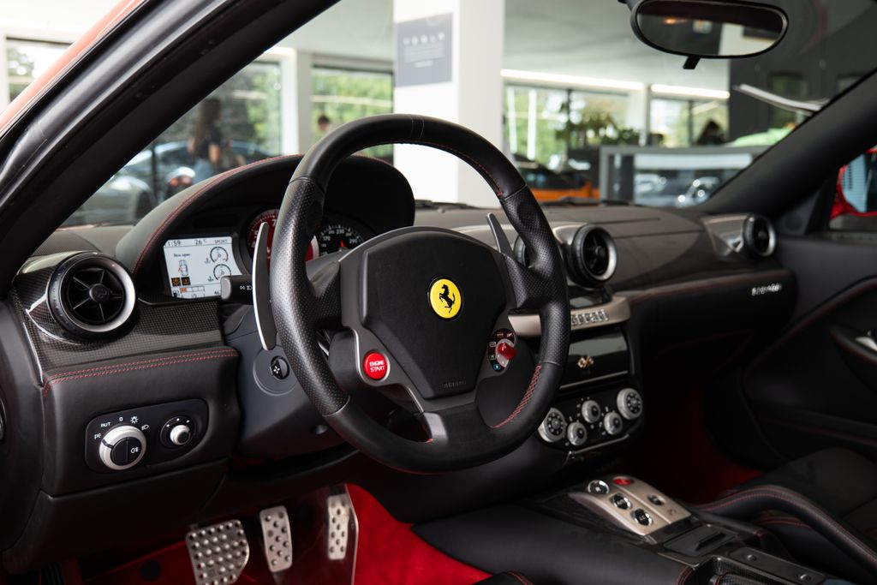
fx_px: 870
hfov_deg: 53.5
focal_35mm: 36
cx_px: 447
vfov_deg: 37.2
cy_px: 291
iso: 200
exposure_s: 1/60
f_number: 4.5
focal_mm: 31
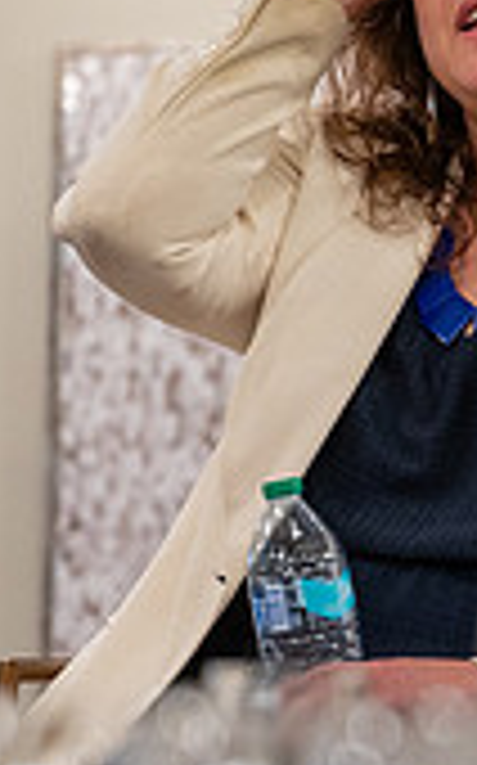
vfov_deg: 8.4
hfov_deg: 5.2
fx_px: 5209
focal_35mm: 250
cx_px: 711
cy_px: 424
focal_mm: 70
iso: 2000
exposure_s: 1/80
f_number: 4
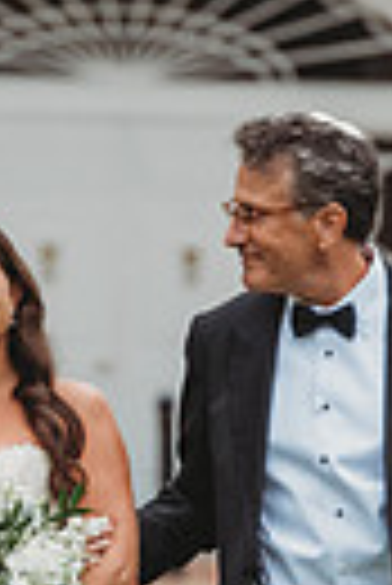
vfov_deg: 3.0
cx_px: 41
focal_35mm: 691
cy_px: 531
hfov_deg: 2.0
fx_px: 11256
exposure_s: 1/1600
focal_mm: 200
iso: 2000
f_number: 5
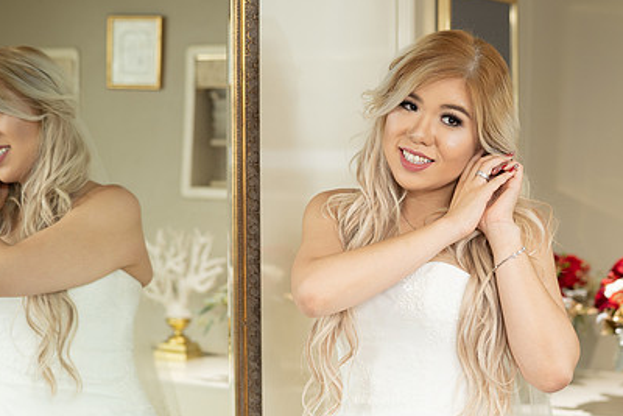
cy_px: 218
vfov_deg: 17.3
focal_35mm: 79
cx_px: 332
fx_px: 1368
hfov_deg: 25.7
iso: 500
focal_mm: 50
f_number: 2.2
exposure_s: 1/250
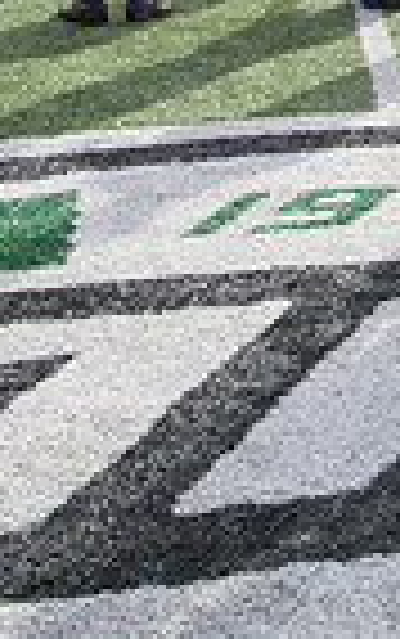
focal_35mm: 100
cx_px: 939
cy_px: -101
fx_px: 1741
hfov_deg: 11.1
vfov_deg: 19.7
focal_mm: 24
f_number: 5
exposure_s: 1/800
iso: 250
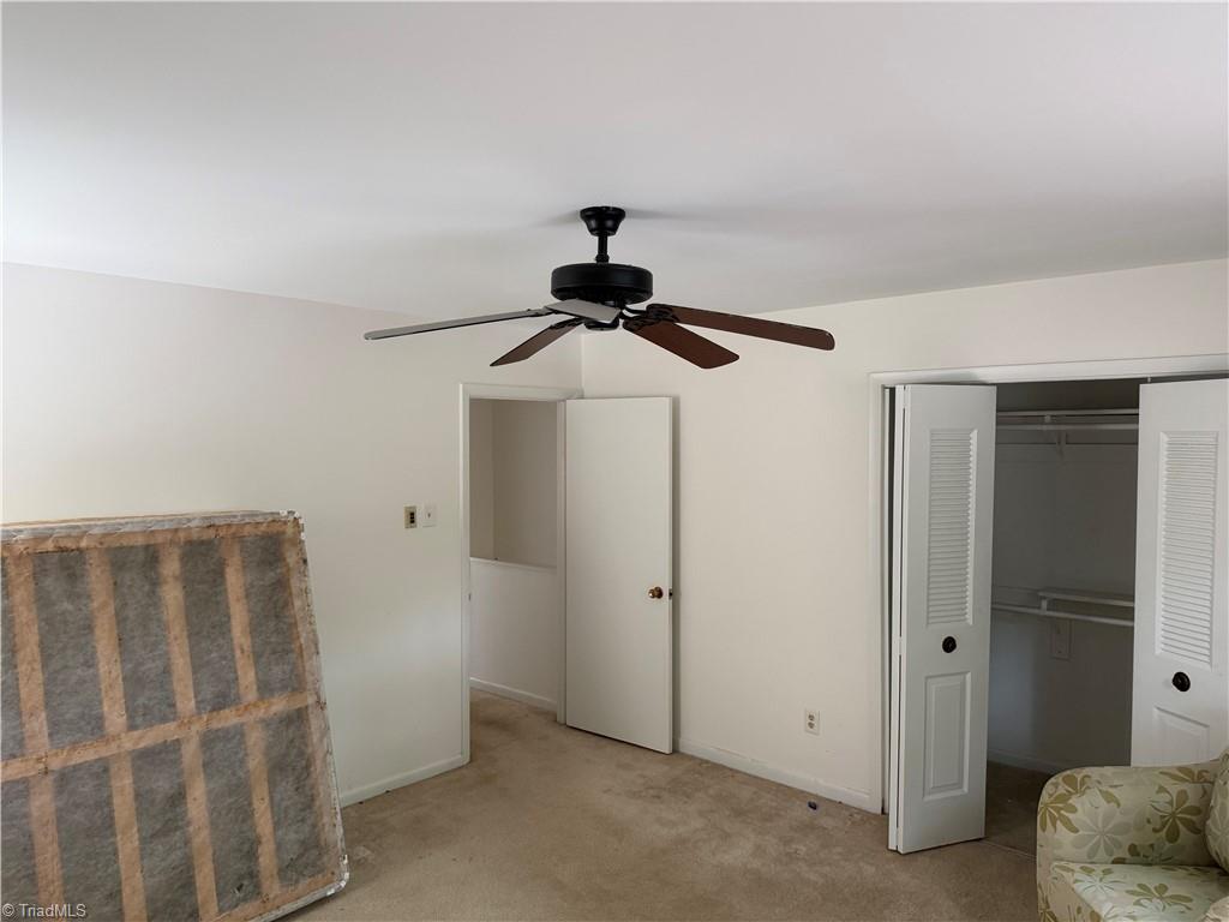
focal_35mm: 24
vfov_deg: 56.8
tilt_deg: -2.3
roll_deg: +0.0
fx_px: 852
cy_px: 461
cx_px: 614
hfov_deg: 71.6
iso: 250
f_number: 1.78
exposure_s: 1/60
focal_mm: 6.76
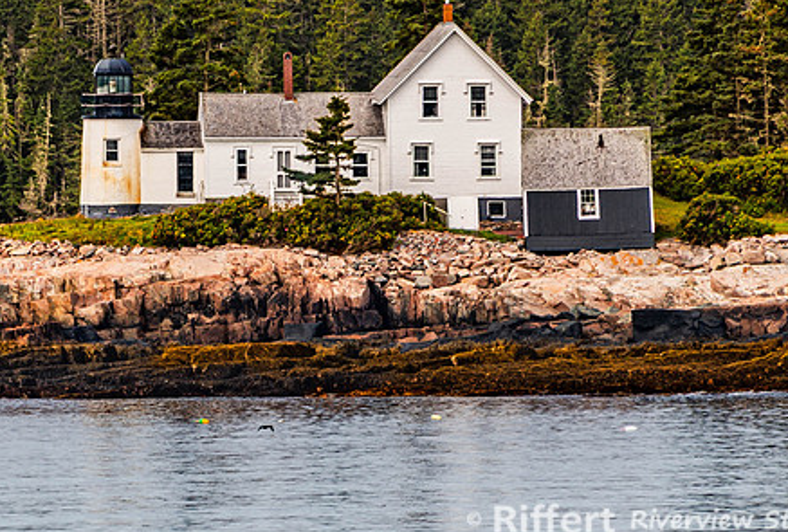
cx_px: 238
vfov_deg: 1.5
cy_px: 278
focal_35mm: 919
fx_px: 20193
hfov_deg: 2.2
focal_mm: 300
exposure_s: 1/250
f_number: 8
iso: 80
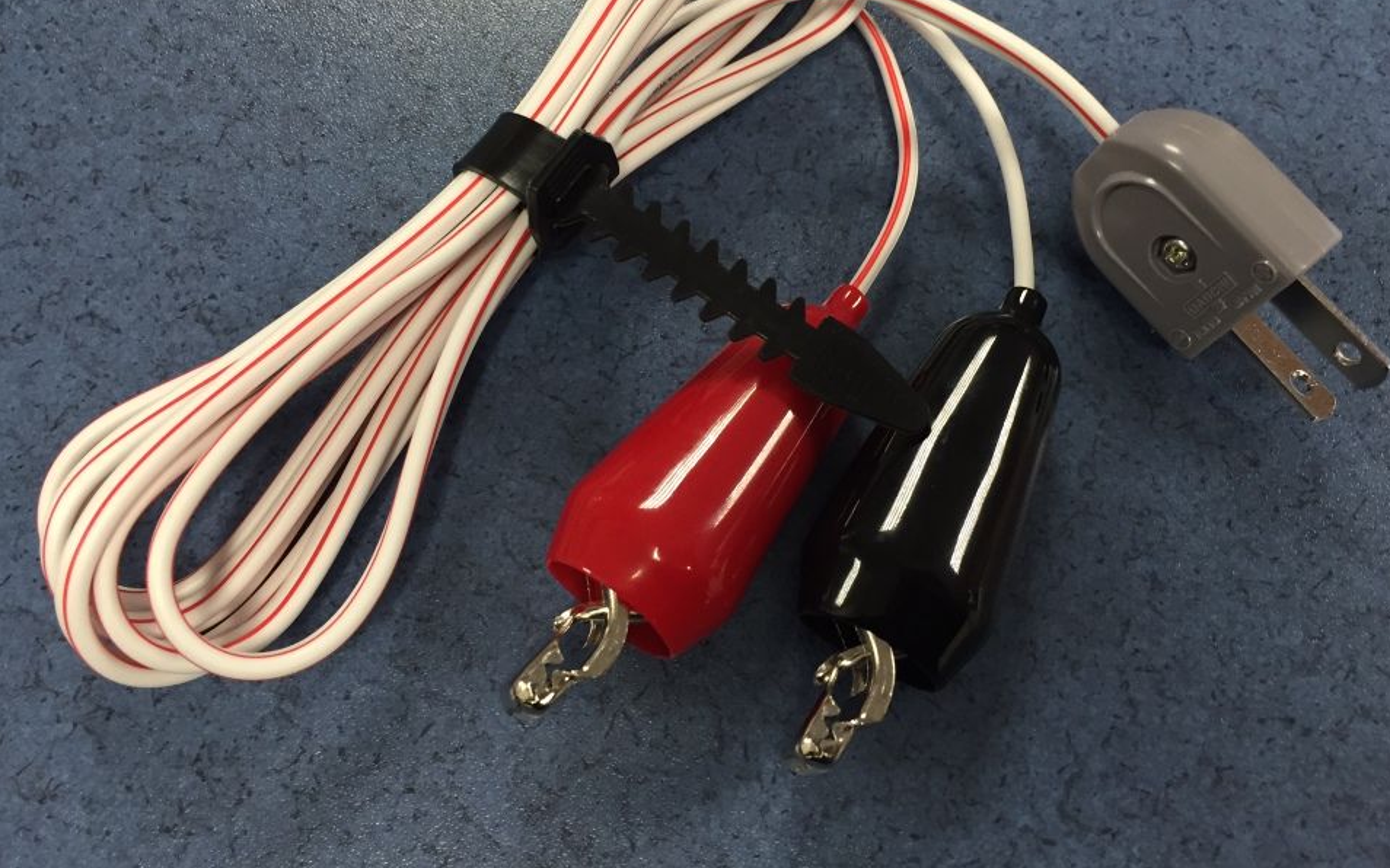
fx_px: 1250
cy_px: 310
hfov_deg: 58.1
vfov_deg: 38.0
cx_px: 698
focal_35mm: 33
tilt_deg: -68.0
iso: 160
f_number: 2.2
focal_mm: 4.15
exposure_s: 1/33
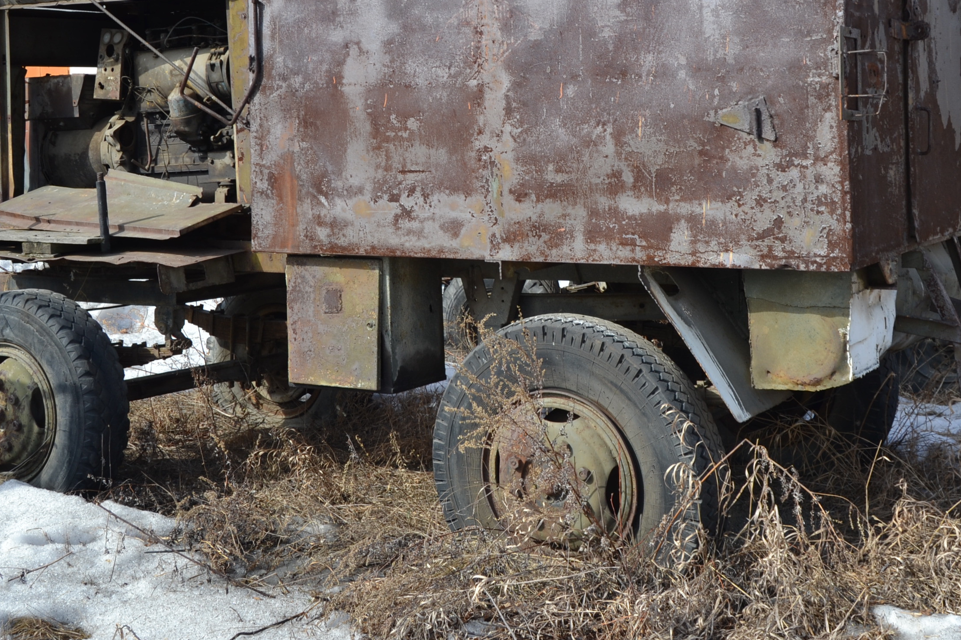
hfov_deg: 35.6
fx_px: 1495
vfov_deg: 23.9
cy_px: 144
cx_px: 486
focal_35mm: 56
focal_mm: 24
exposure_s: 1/200
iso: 100
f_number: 7.1
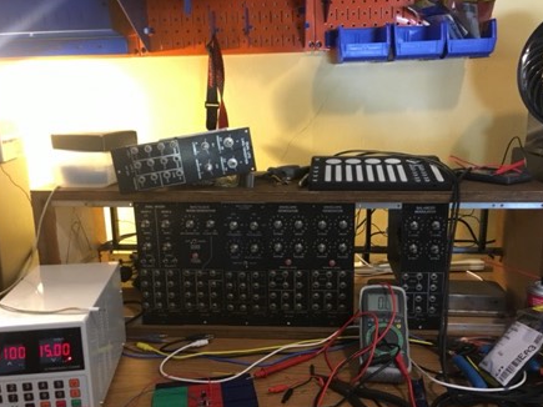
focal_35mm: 32
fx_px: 502
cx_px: 288
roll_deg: +1.6
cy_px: 222
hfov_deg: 56.8
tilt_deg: -17.3
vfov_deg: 44.1
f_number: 2.2
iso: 200
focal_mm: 4.15
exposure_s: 1/24
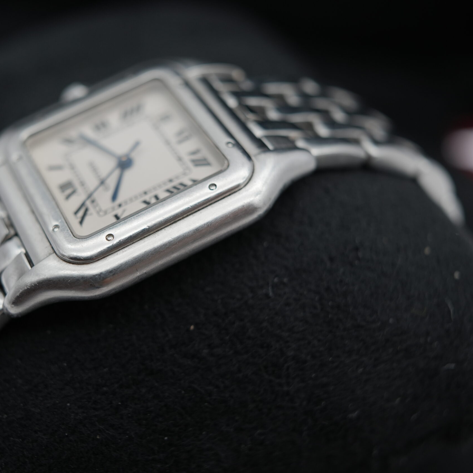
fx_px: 696
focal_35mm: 45
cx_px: 155
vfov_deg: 37.6
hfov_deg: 37.1
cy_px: 236
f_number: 5
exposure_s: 1/250
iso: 400
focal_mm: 35
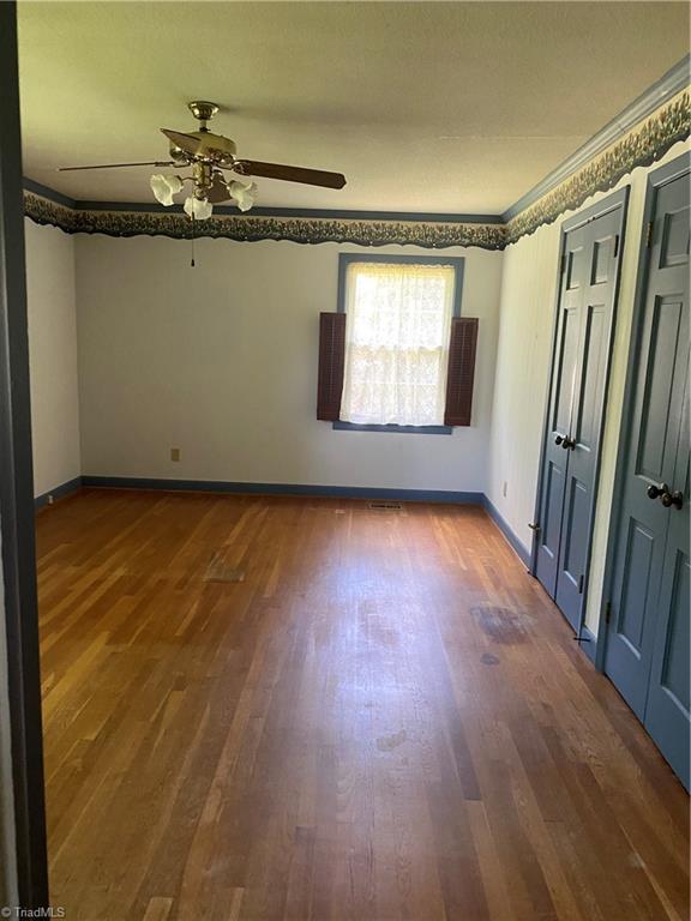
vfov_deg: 67.3
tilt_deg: -9.6
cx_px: 346
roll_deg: -1.9
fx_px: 692
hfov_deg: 53.1
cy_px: 460
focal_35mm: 26
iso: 400
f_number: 1.8
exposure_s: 1/60
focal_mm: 4.25
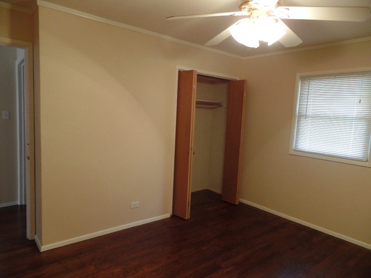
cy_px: 139
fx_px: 247
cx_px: 186
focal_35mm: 23
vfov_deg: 58.9
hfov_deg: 73.9
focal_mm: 4.1
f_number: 2.8
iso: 320
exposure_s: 1/30
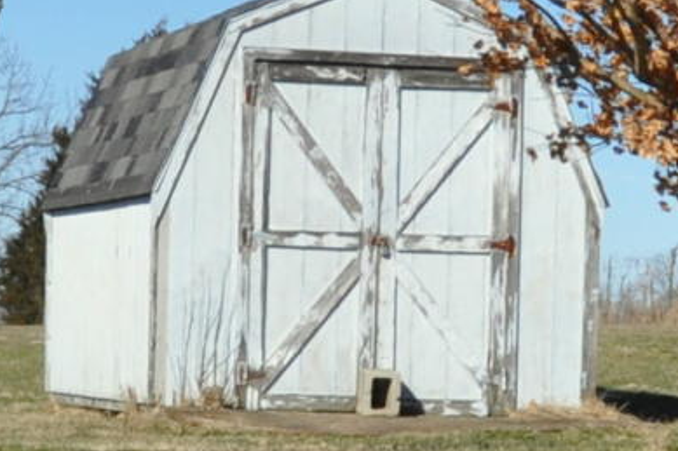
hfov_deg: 9.9
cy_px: 252
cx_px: 209
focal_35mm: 208
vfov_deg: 6.6
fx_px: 3915
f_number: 10
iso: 200
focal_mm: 18
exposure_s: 1/400
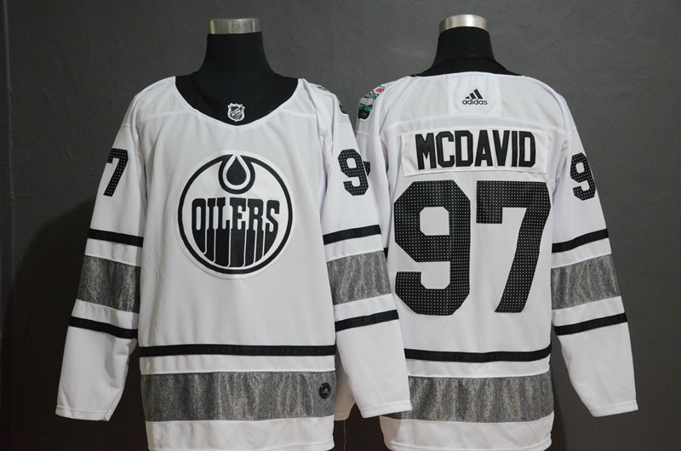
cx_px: 340
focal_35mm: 63
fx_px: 1189
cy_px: 226
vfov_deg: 21.5
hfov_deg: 32.0
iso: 4000
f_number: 6.3
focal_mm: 42
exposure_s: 1/25
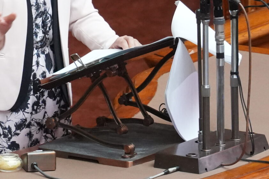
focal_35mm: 910
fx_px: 6800
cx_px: 21
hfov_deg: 2.3
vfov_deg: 1.5
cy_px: 2
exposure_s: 1/125
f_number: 5.6
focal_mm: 200
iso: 6400
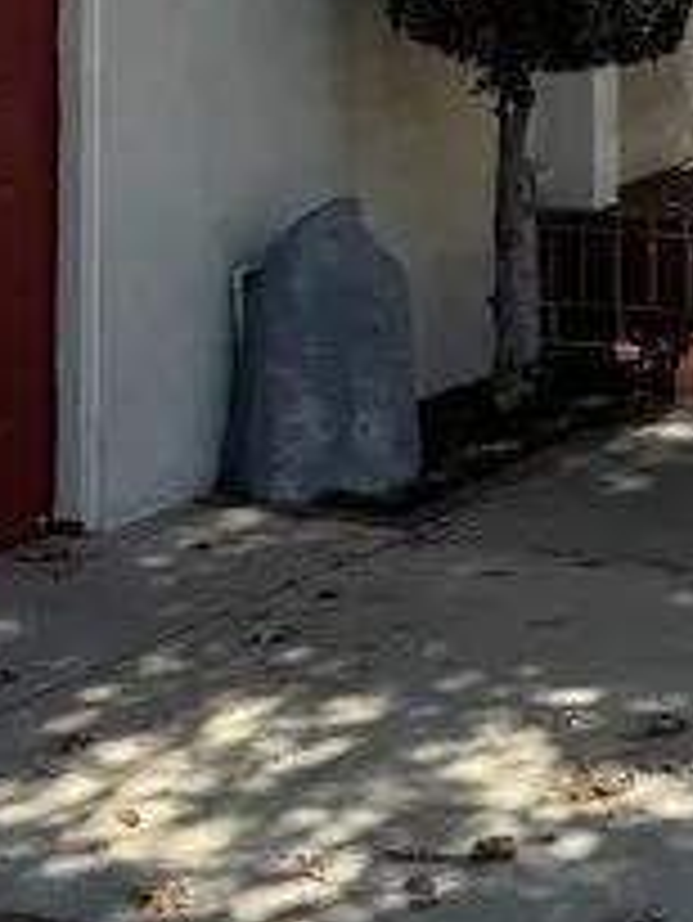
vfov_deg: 15.2
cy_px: -459
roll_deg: -0.3
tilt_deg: +4.6
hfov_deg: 12.2
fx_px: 3200
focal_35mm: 120
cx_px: 662
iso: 80
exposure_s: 1/4310
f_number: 1.78
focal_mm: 6.76
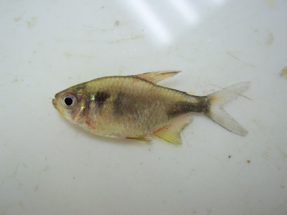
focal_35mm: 36
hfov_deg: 51.4
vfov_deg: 39.7
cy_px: 108
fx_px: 298
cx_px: 144
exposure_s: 1/25
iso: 160
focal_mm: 6.5
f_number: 3.1
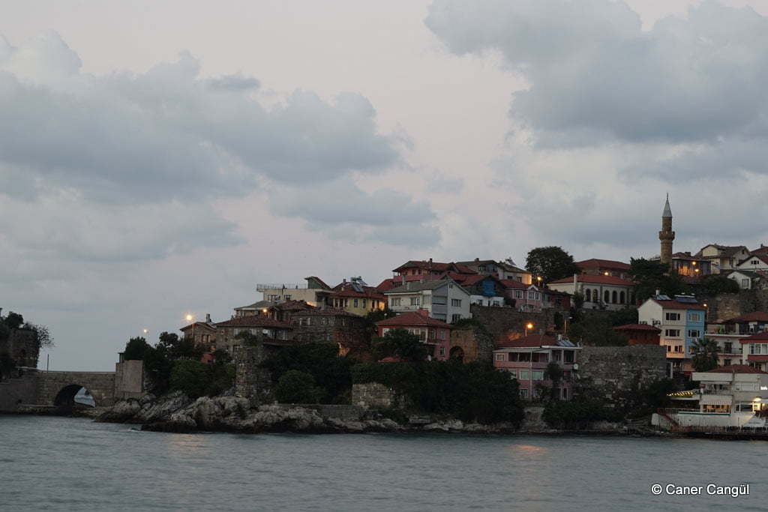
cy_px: 256
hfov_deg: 26.0
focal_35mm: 78
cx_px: 384
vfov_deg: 17.5
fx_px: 1664
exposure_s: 1
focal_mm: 52
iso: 80
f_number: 10
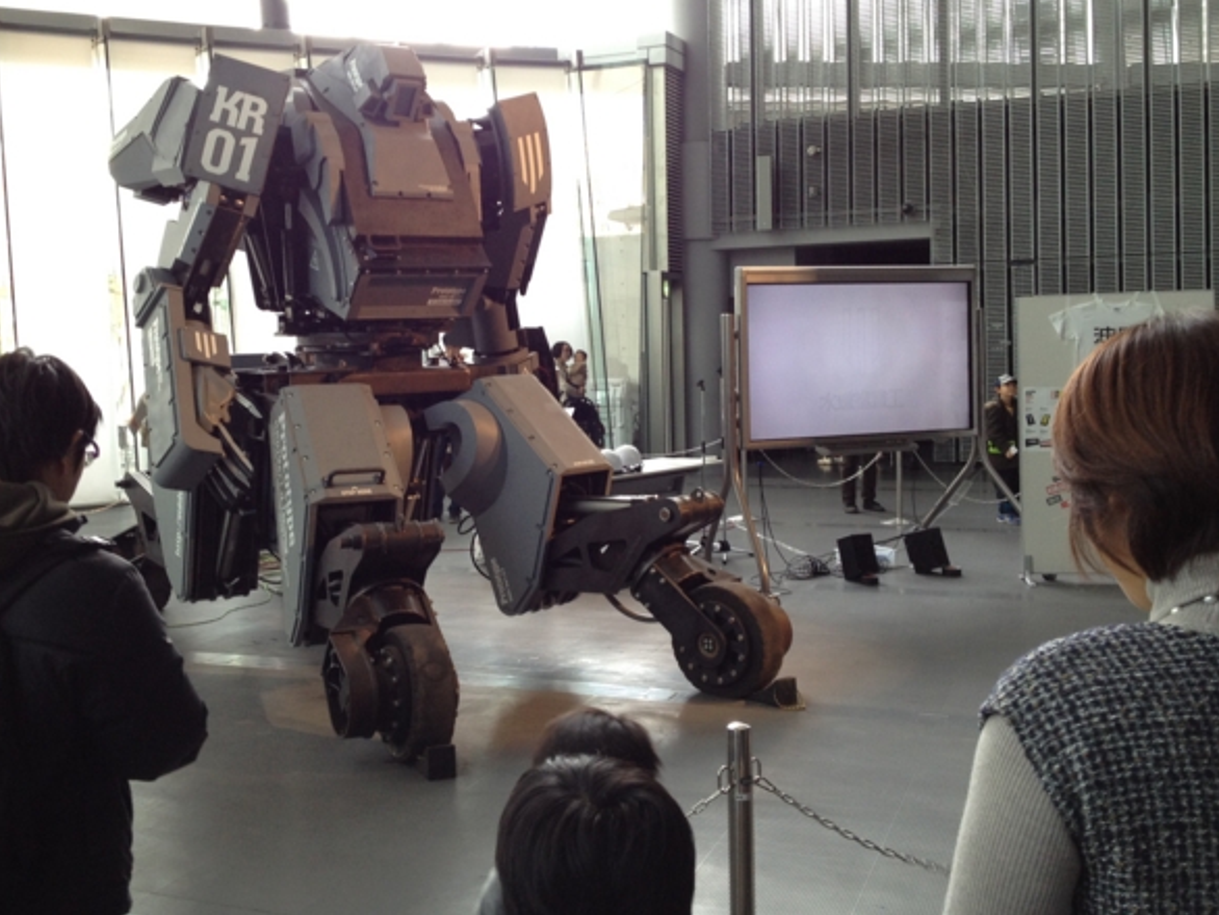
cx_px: 501
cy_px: 378
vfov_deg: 33.5
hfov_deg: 43.7
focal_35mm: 43
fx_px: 1515
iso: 80
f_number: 2.4
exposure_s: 1/40
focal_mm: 4.28
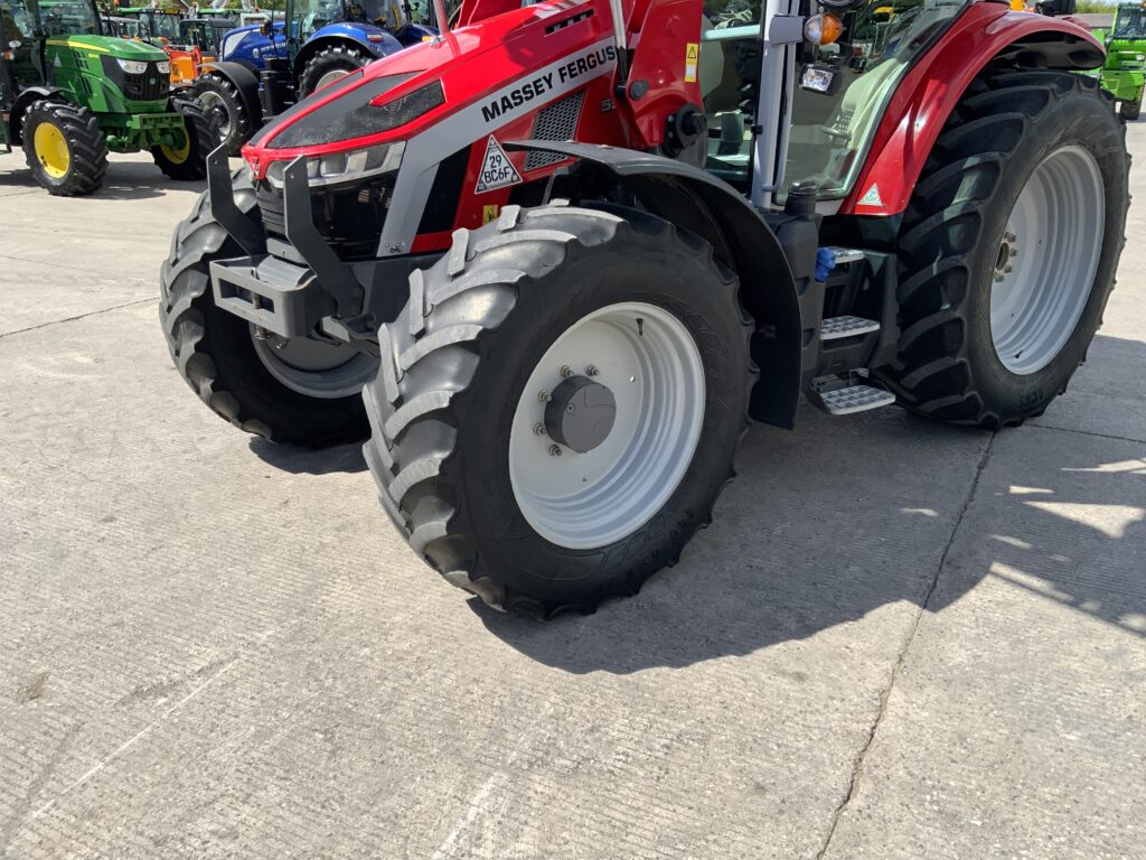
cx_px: 573
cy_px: 430
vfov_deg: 48.2
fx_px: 960
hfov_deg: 61.7
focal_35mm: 29
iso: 16
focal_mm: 3
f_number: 1.8
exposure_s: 1/1250
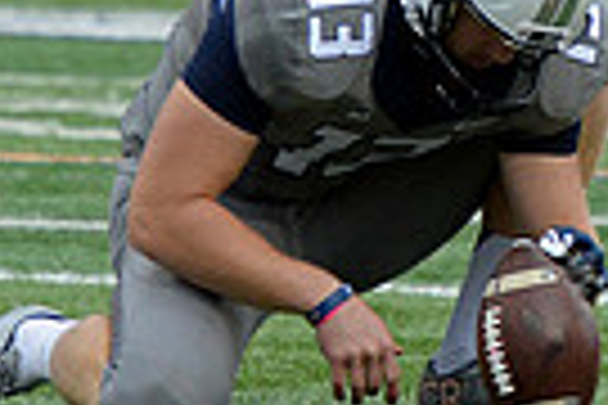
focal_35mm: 989
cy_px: -272
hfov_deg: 2.1
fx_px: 16702
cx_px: 887
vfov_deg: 1.4
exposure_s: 1/1000
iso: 1600
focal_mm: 230
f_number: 6.3
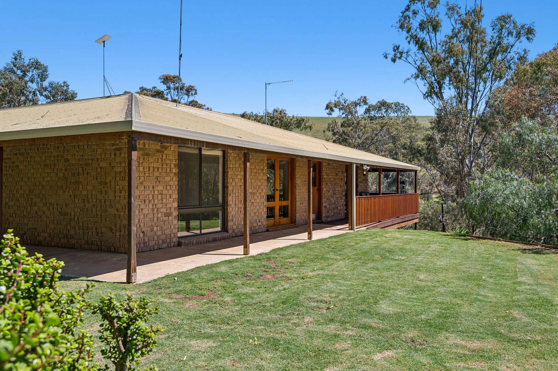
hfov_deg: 62.0
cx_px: 279
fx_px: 465
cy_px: 186
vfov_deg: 43.5
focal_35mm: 30
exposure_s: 1/250
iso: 200
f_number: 8
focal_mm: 30
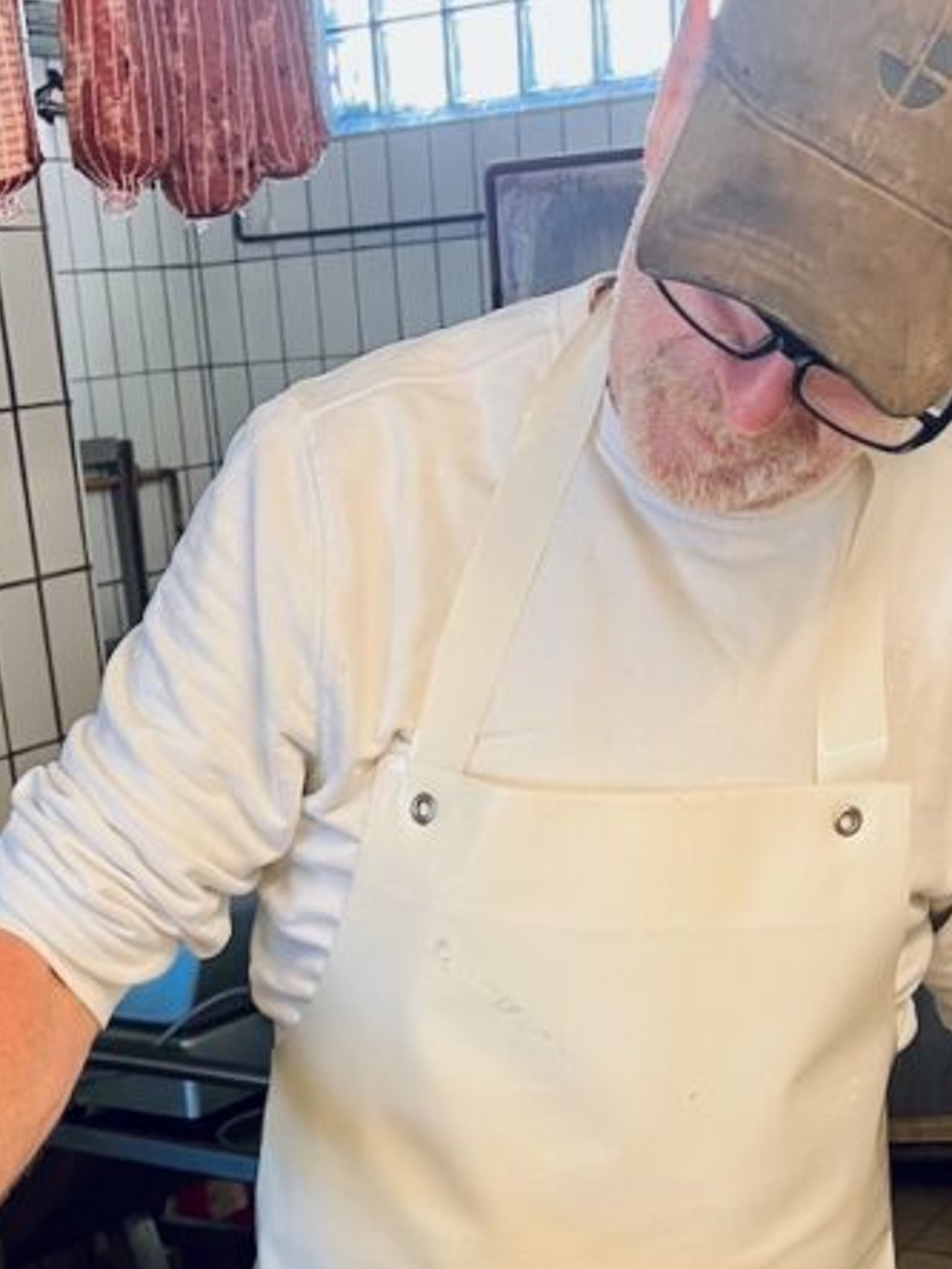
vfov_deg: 29.9
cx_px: 440
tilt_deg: -22.3
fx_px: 2200
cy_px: 1278
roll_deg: +3.5
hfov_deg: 24.4
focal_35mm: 60
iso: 100
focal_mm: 5.1
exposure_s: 1/50
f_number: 1.6
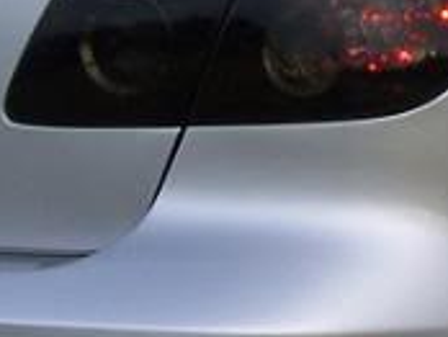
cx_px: 445
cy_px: -93
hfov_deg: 8.0
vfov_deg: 6.0
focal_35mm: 247
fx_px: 3201
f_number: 2.8
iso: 80
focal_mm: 7.2
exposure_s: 1/125
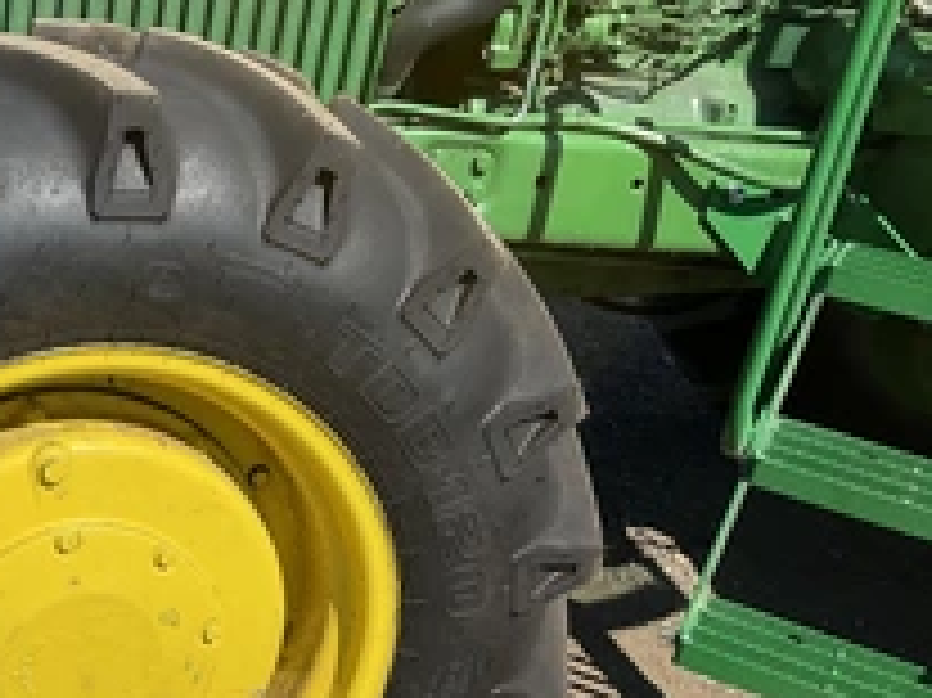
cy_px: 563
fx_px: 1507
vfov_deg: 25.6
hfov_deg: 32.1
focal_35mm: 56
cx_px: 41
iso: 25
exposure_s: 1/2141
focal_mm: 3
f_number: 1.8
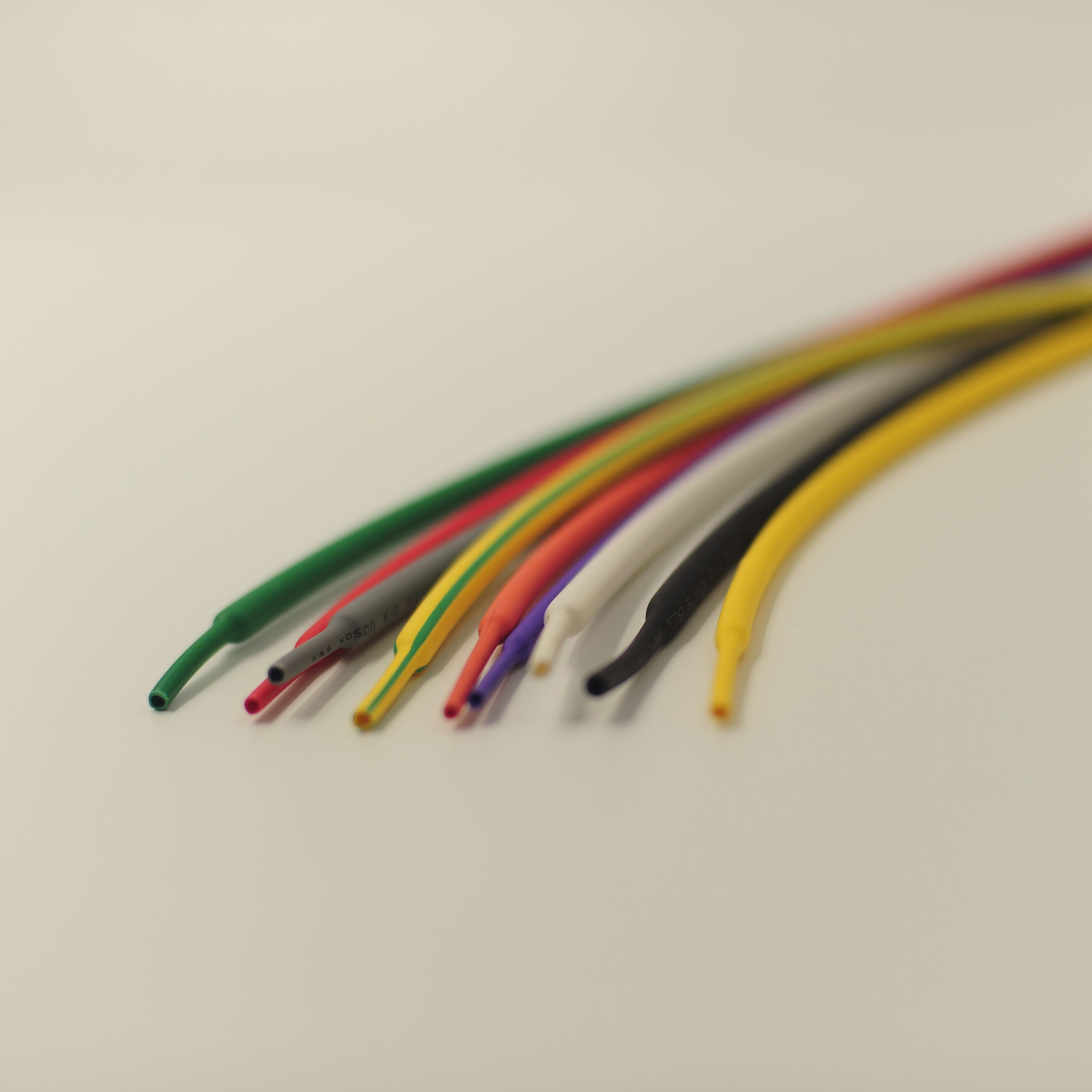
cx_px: 603
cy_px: 547
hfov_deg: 26.9
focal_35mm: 64
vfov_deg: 26.9
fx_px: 2284
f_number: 2.5
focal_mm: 50
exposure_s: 1/1000
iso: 250
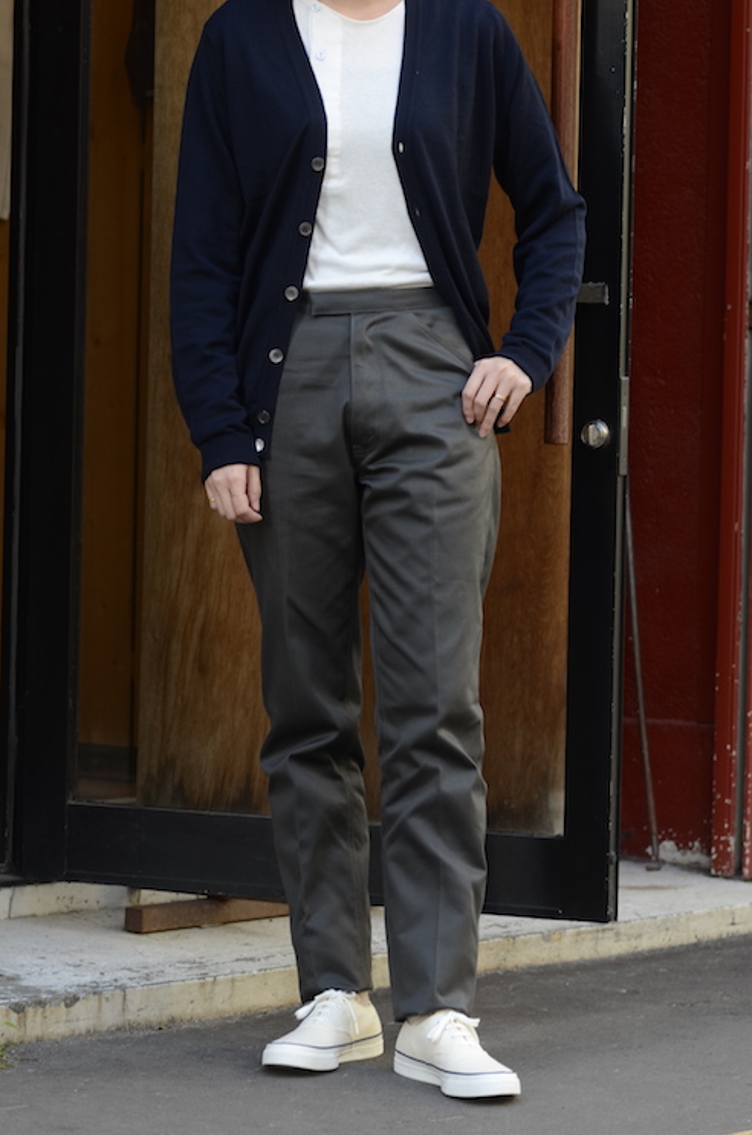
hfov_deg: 7.8
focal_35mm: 176
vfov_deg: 11.7
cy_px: 449
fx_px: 5530
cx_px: 350
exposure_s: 1/125
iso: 200
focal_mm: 85
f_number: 1.8
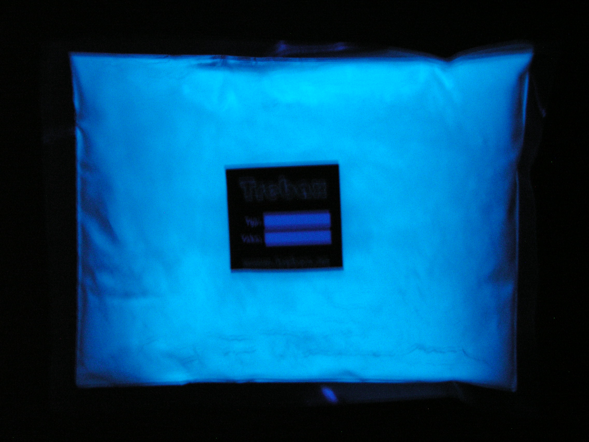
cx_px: 294
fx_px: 647
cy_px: 221
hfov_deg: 49.0
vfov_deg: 37.7
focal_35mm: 38
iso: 200
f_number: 2.8
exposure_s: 1/1.6
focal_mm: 6.3
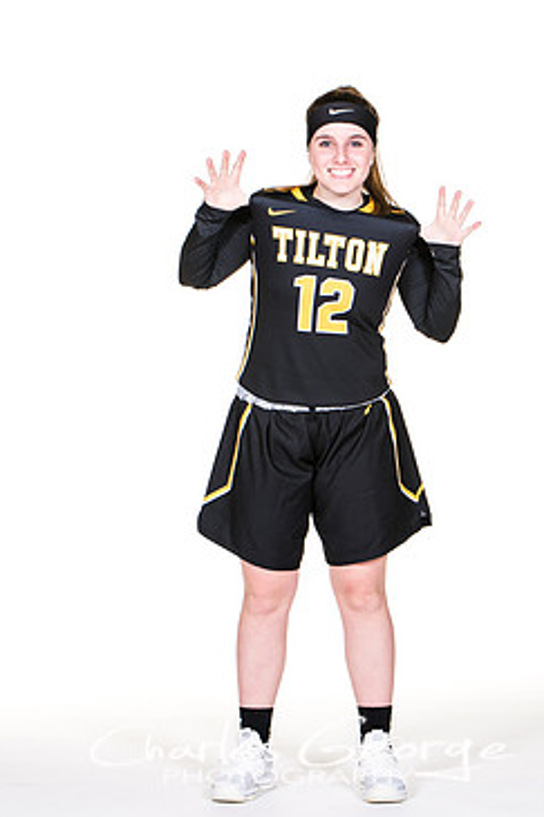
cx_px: 304
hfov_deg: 8.6
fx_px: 3607
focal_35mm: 159
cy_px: 347
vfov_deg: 12.9
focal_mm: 86
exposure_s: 1/160
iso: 200
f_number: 6.3
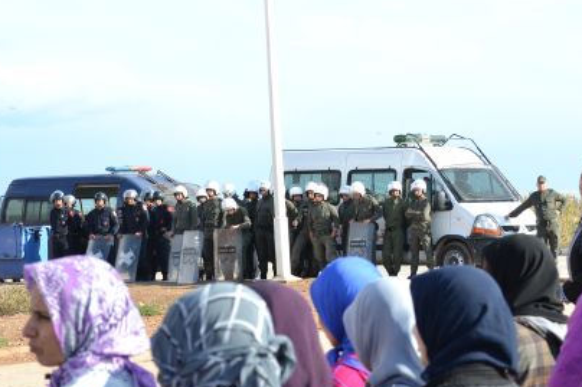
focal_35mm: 131
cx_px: 290
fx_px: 2114
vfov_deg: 10.5
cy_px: 230
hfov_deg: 15.7
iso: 100
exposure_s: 1/200
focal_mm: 55
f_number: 7.1
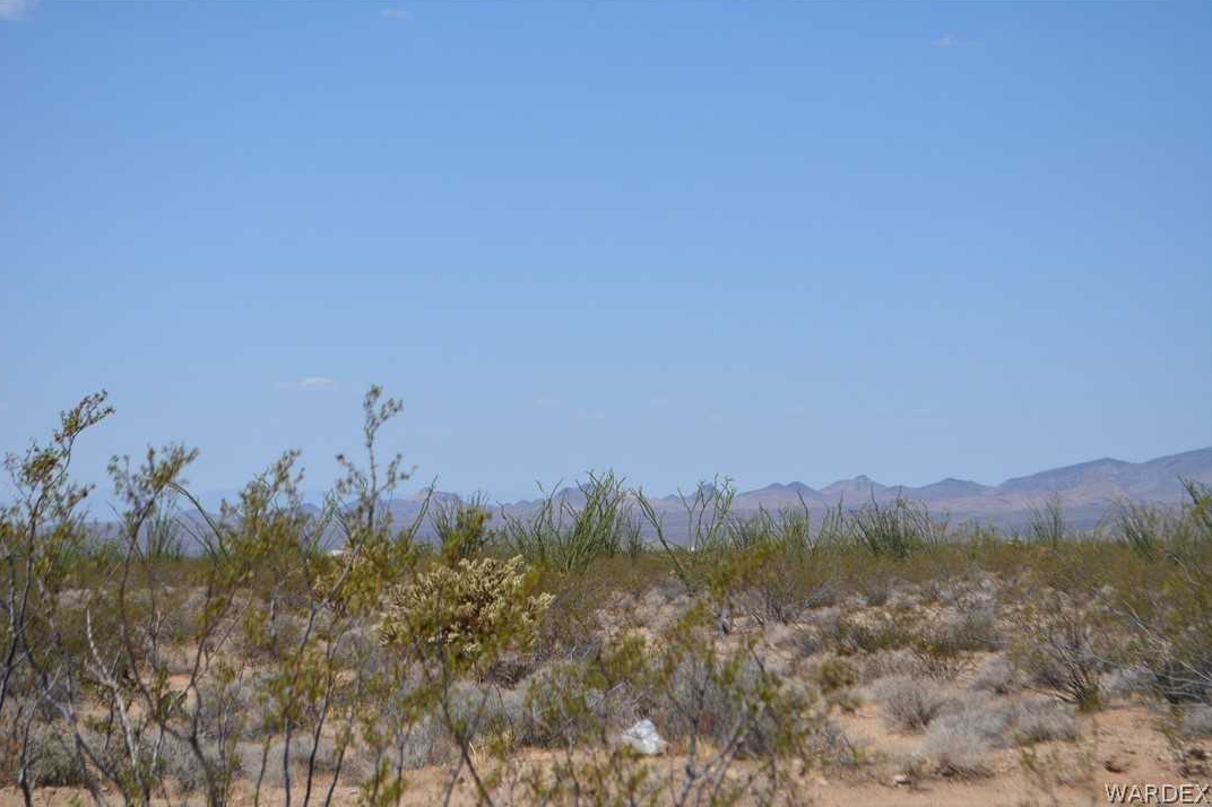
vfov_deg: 16.3
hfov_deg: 24.3
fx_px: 2810
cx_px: 603
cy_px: 402
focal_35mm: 84
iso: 400
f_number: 7.1
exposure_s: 1/2000
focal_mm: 55
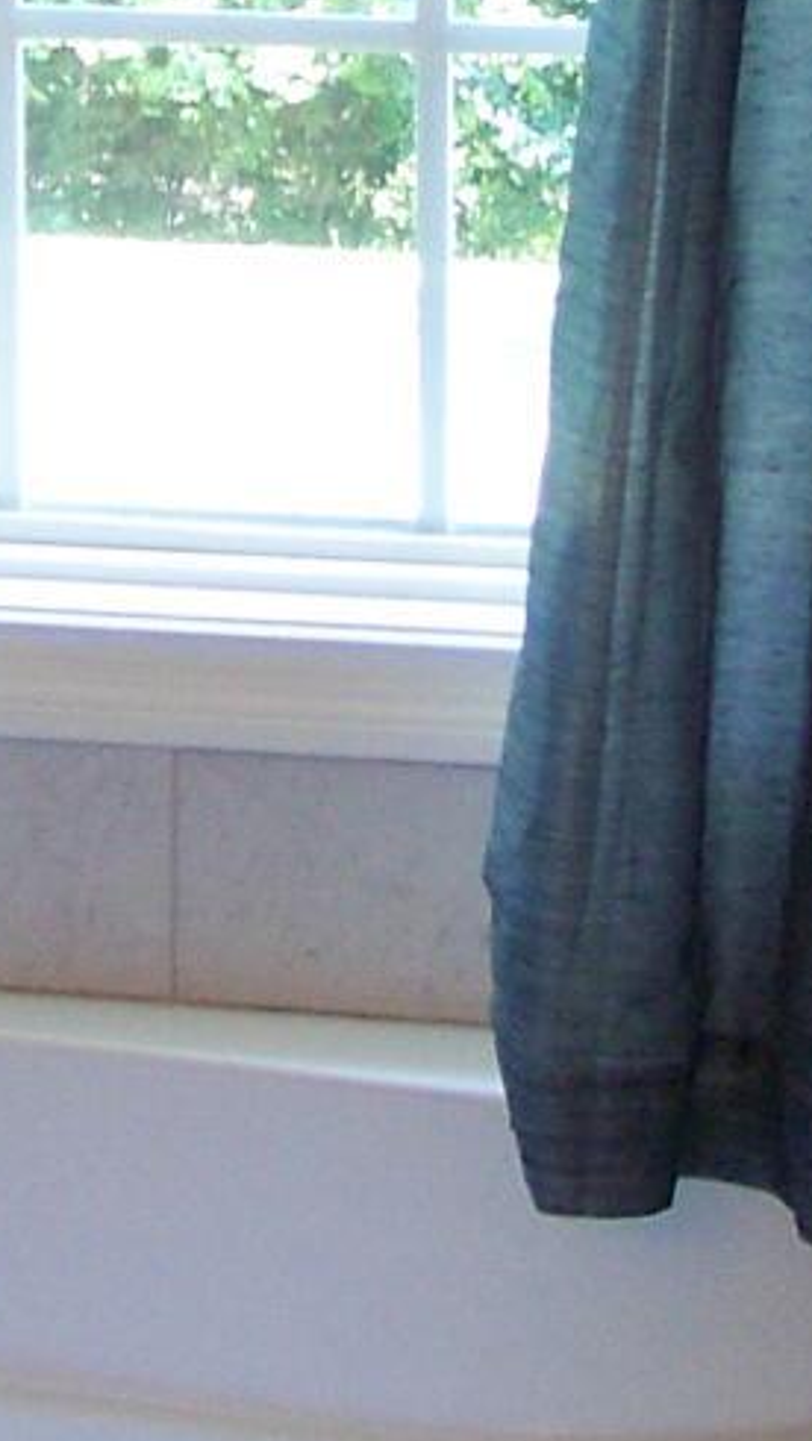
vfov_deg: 13.3
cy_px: 124
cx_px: 238
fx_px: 6118
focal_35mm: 160
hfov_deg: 7.6
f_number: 2.8
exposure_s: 1/30
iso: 125
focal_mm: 5.85
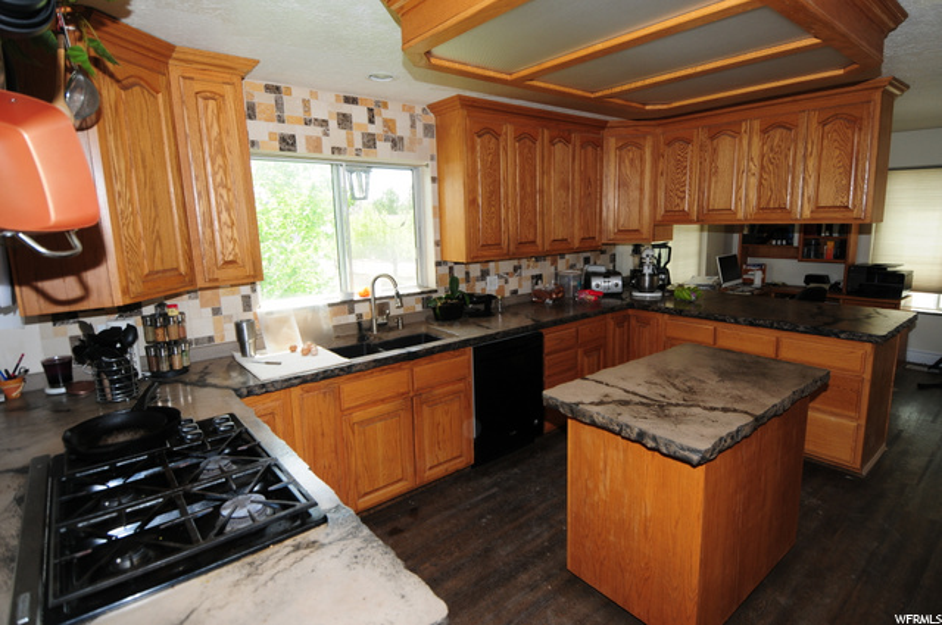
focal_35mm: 18
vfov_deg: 67.2
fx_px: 470
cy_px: 312
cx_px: 471
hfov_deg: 90.1
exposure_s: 1/60
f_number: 5
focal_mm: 12
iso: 200
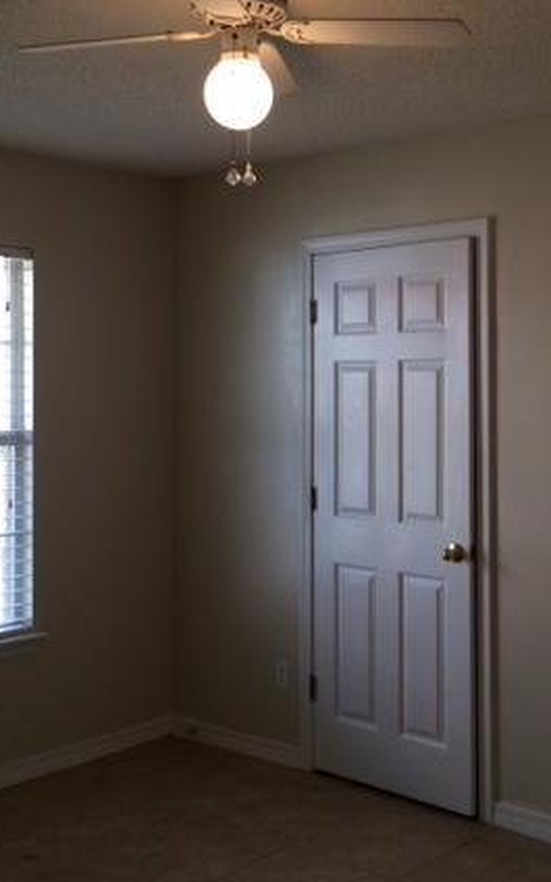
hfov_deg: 26.8
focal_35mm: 48
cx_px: 351
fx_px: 1153
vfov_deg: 41.8
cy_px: 399
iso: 64
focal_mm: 4.12
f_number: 2.2
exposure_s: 1/120
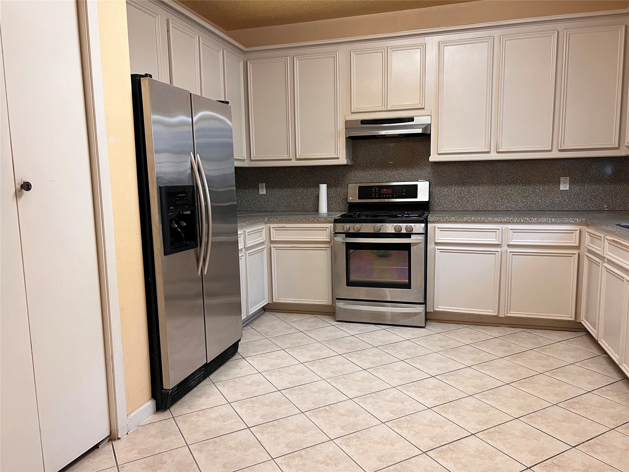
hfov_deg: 67.3
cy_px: 236
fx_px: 472
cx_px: 314
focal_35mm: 26
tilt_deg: -7.6
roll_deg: +1.3
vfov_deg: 53.1
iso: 125
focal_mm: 5.7
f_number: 1.5
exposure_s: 1/69
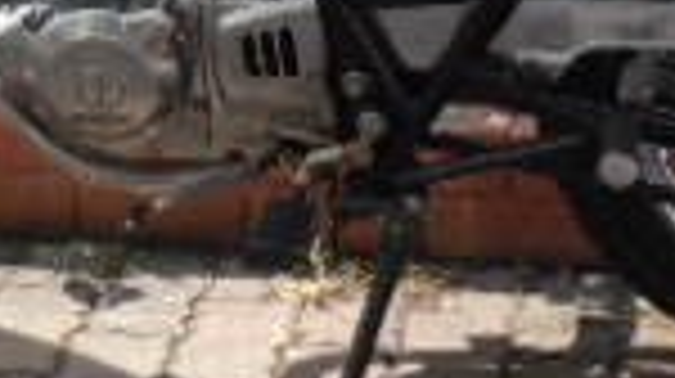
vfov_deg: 9.1
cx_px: 198
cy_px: -176
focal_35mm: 130
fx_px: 2324
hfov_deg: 16.5
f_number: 3.7
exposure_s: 1/200
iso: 100
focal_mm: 5
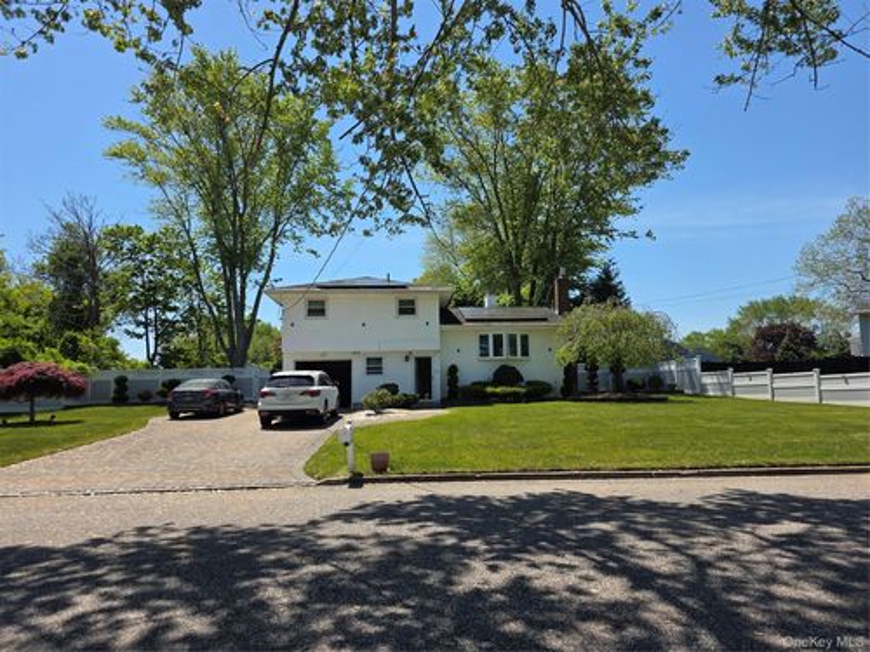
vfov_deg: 58.9
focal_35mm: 23
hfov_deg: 73.9
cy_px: 326
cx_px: 435
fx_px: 578
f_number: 1.7
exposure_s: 1/5296
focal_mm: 6.3
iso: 80
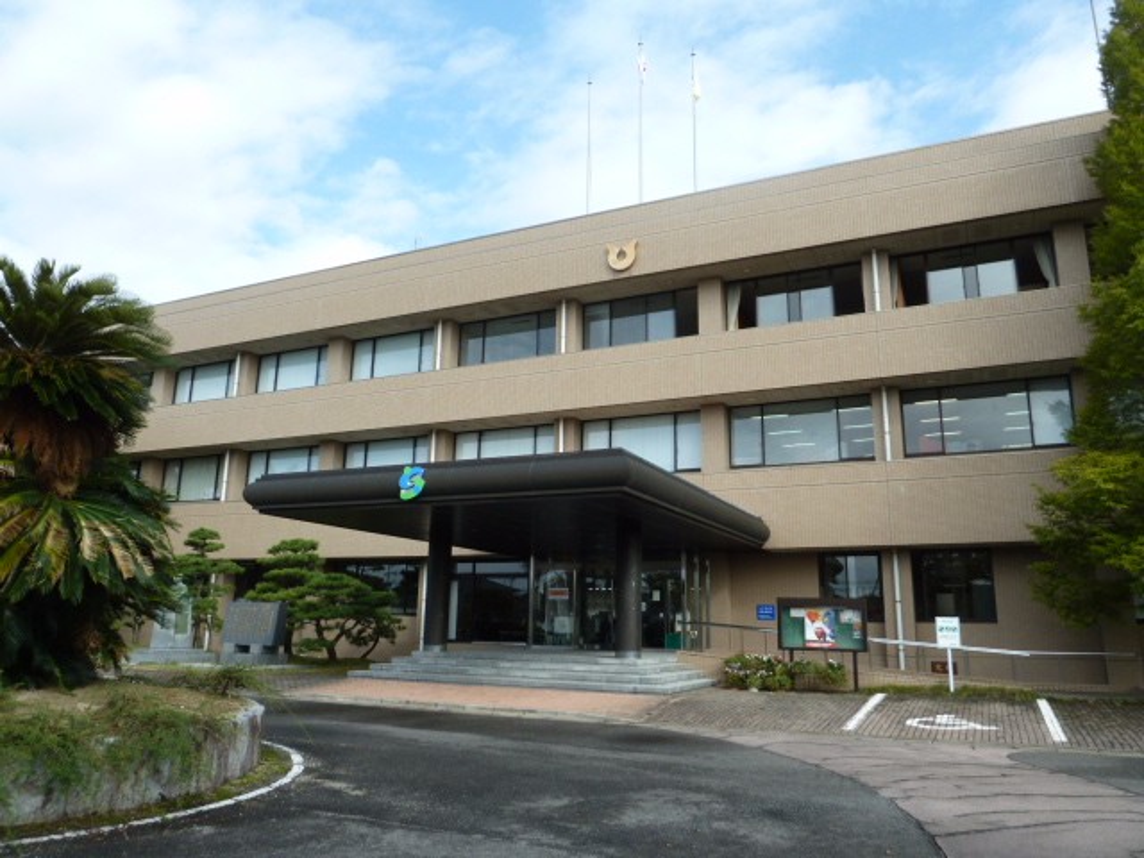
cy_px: 429
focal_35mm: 25
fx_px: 826
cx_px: 572
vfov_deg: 54.9
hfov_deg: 69.4
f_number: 4
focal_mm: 4.1
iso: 80
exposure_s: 1/320
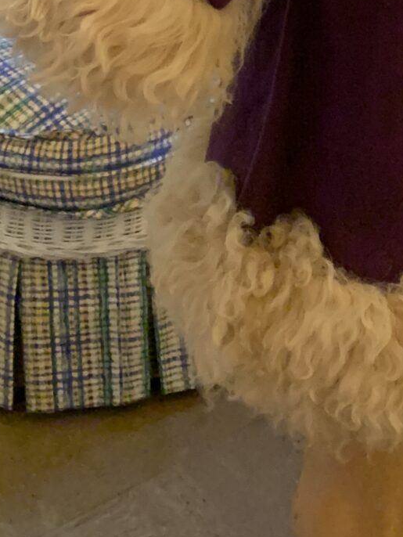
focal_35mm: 97
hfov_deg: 14.4
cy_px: -324
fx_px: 1505
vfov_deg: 17.6
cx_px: 576
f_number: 1.8
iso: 400
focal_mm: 4.25
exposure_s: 1/30
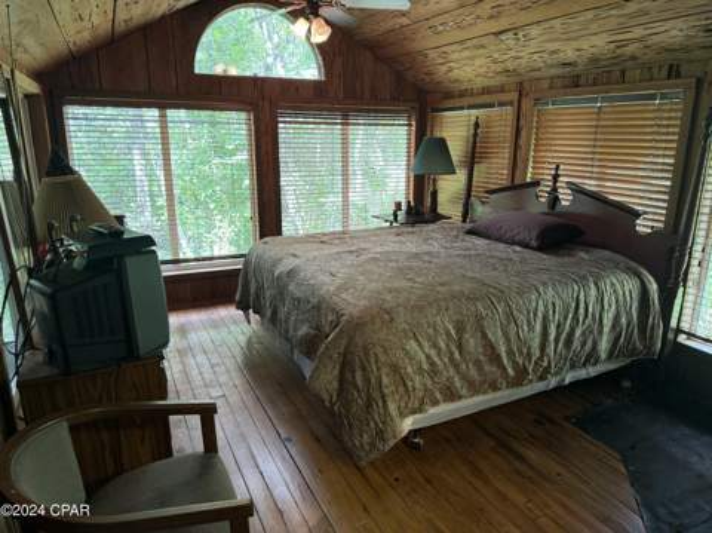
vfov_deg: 56.7
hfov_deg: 71.7
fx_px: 493
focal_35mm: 24
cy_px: 266
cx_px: 356
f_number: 1.78
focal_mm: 6.76
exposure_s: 1/60
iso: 200
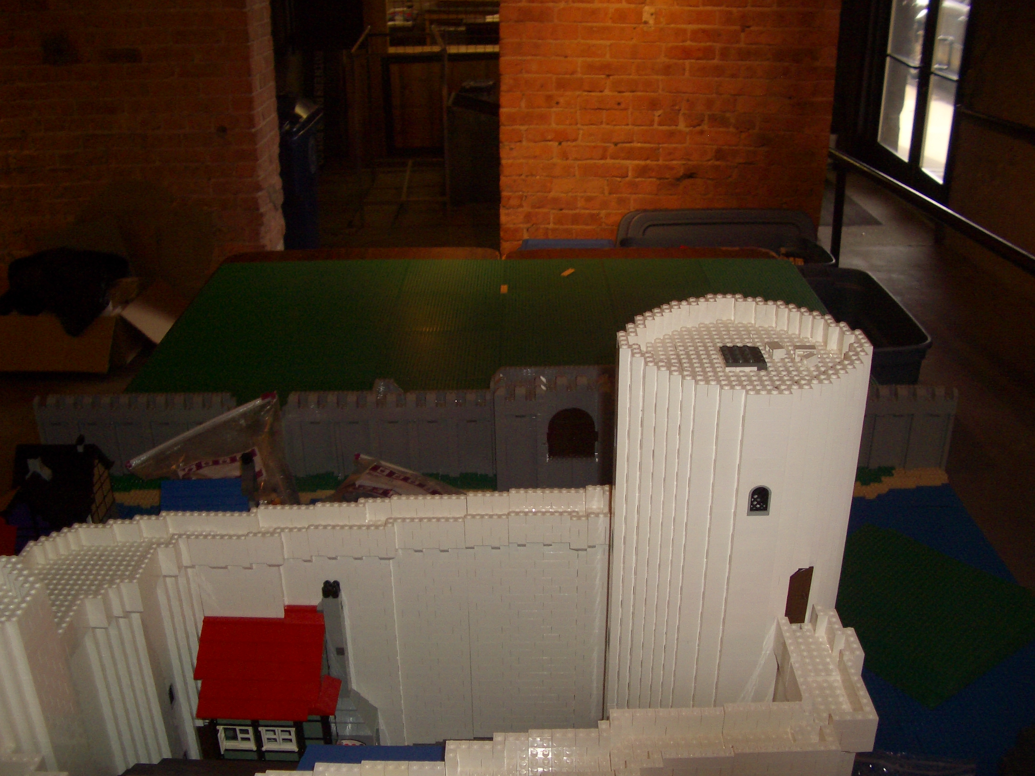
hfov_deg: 52.6
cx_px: 518
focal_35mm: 35
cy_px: 388
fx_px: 1046
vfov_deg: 40.7
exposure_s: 1/60
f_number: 2.6
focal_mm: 5.8
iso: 100
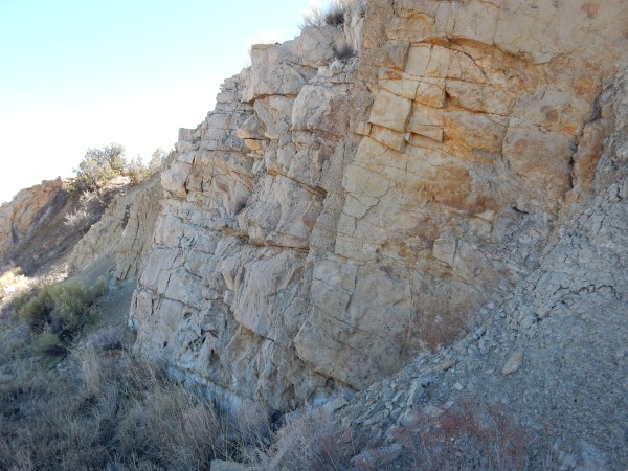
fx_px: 526
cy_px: 236
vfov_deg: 48.2
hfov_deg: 61.7
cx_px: 314
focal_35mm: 29
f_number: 3.7
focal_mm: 5.2
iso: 125
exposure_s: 1/250
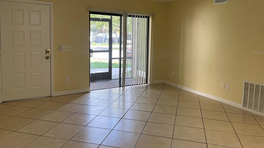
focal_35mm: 29
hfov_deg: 66.1
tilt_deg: -4.6
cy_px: 53
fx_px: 203
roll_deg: -1.3
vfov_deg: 39.8
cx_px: 133
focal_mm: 5.1
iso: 100
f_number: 1.6
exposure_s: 1/120
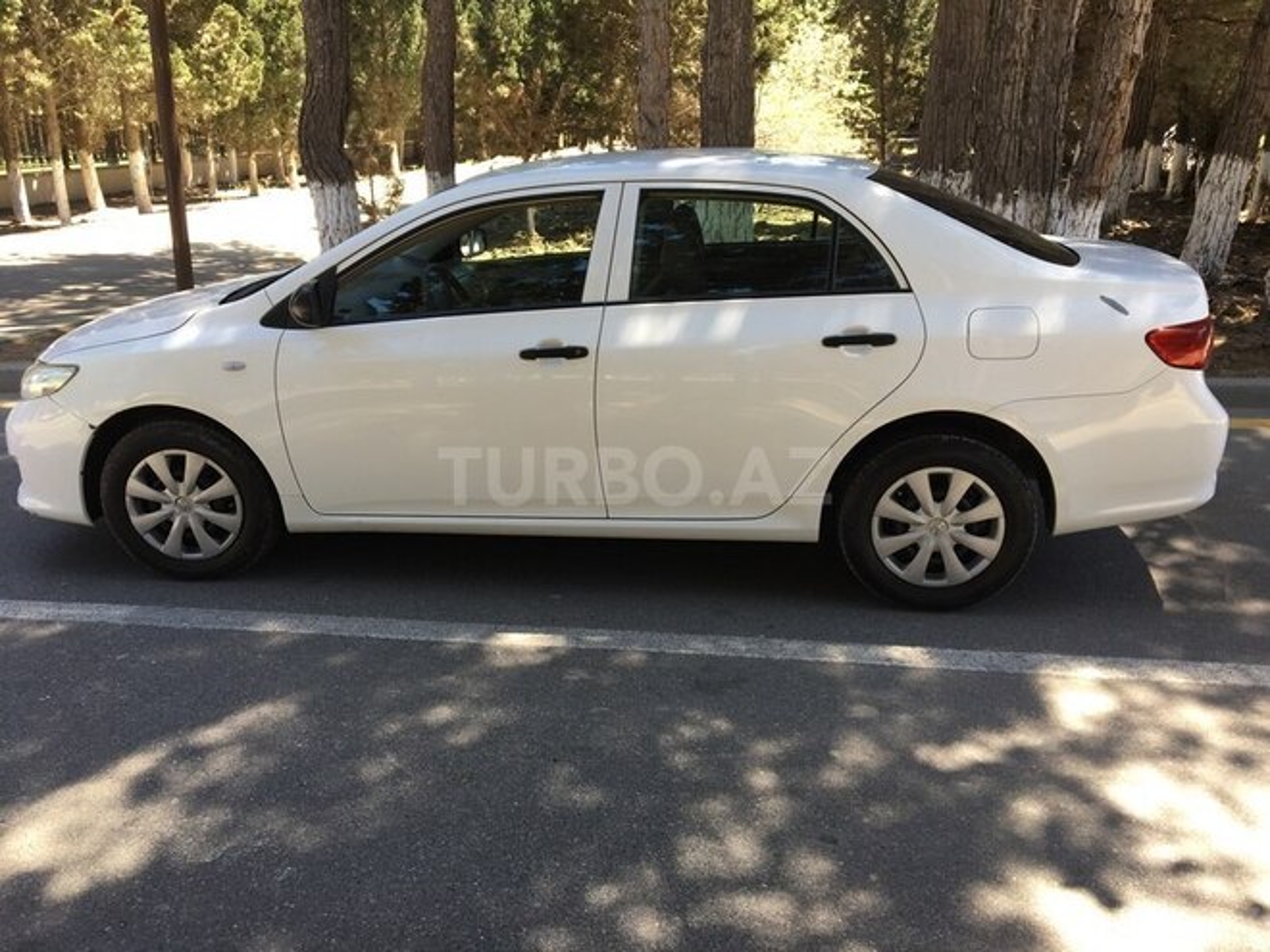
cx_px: 635
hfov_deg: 61.7
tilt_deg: -17.9
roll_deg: -0.6
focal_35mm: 29
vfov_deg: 48.2
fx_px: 1064
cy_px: 476
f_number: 2.2
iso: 25
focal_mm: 4.15
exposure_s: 1/126
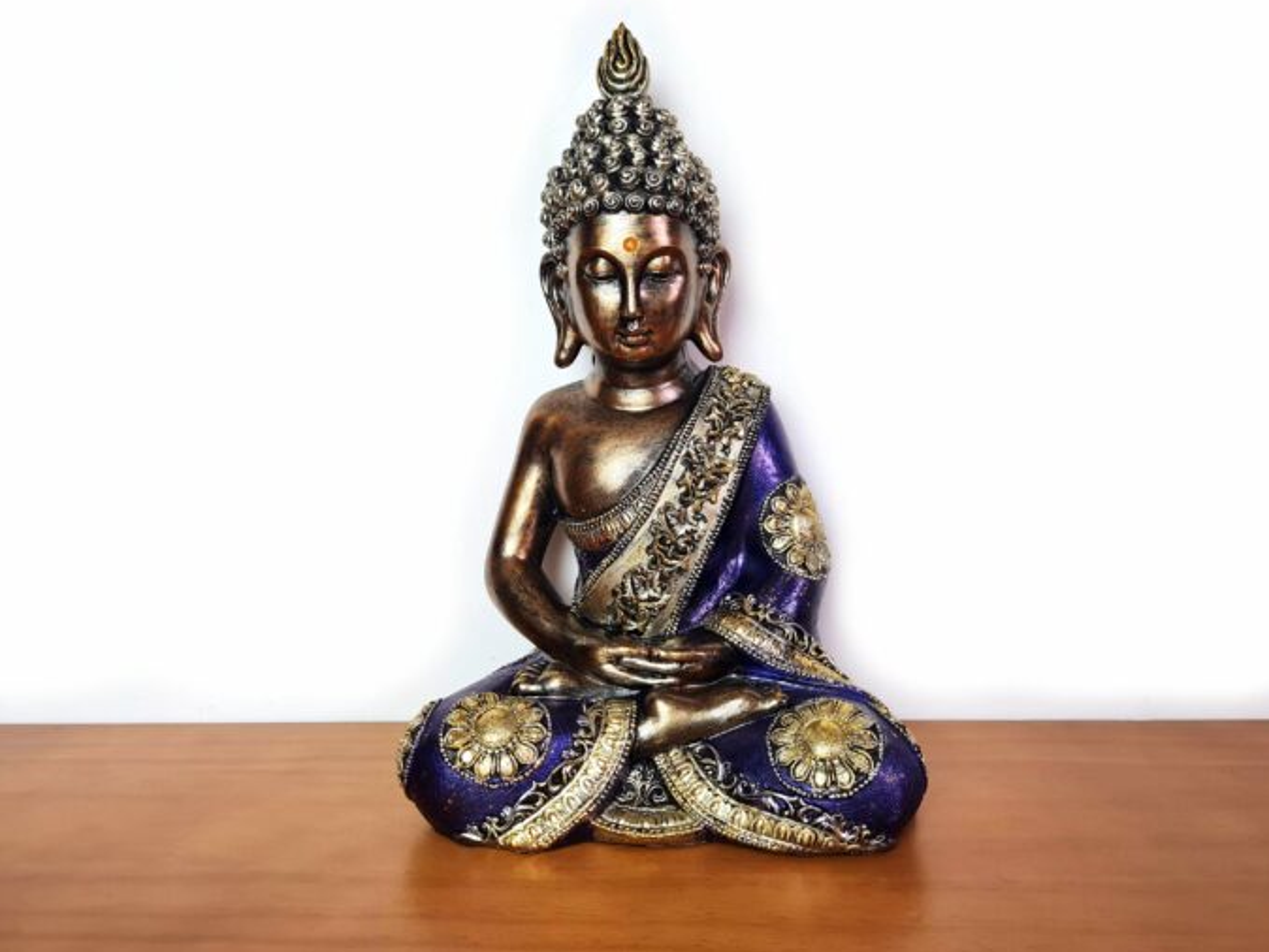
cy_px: 464
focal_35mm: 27
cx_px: 627
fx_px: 990
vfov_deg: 51.4
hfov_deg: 65.3
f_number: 1.8
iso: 125
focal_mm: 5.4
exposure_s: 1/120
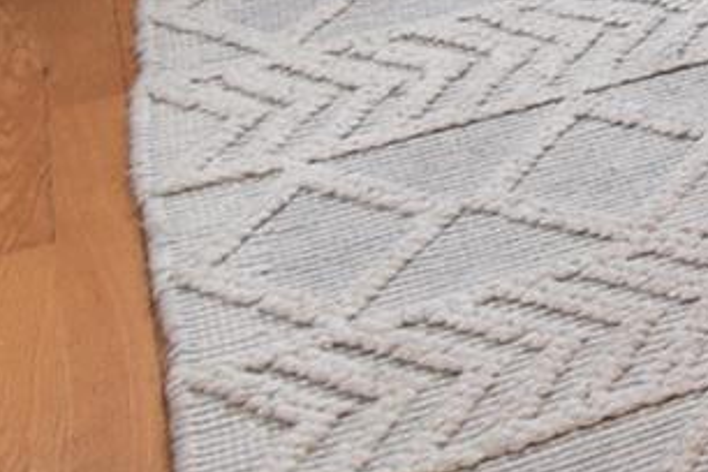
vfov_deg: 9.1
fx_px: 2170
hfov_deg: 11.2
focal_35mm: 110
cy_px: -1075
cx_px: 2129
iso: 640
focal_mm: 11
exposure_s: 1/60
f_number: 11
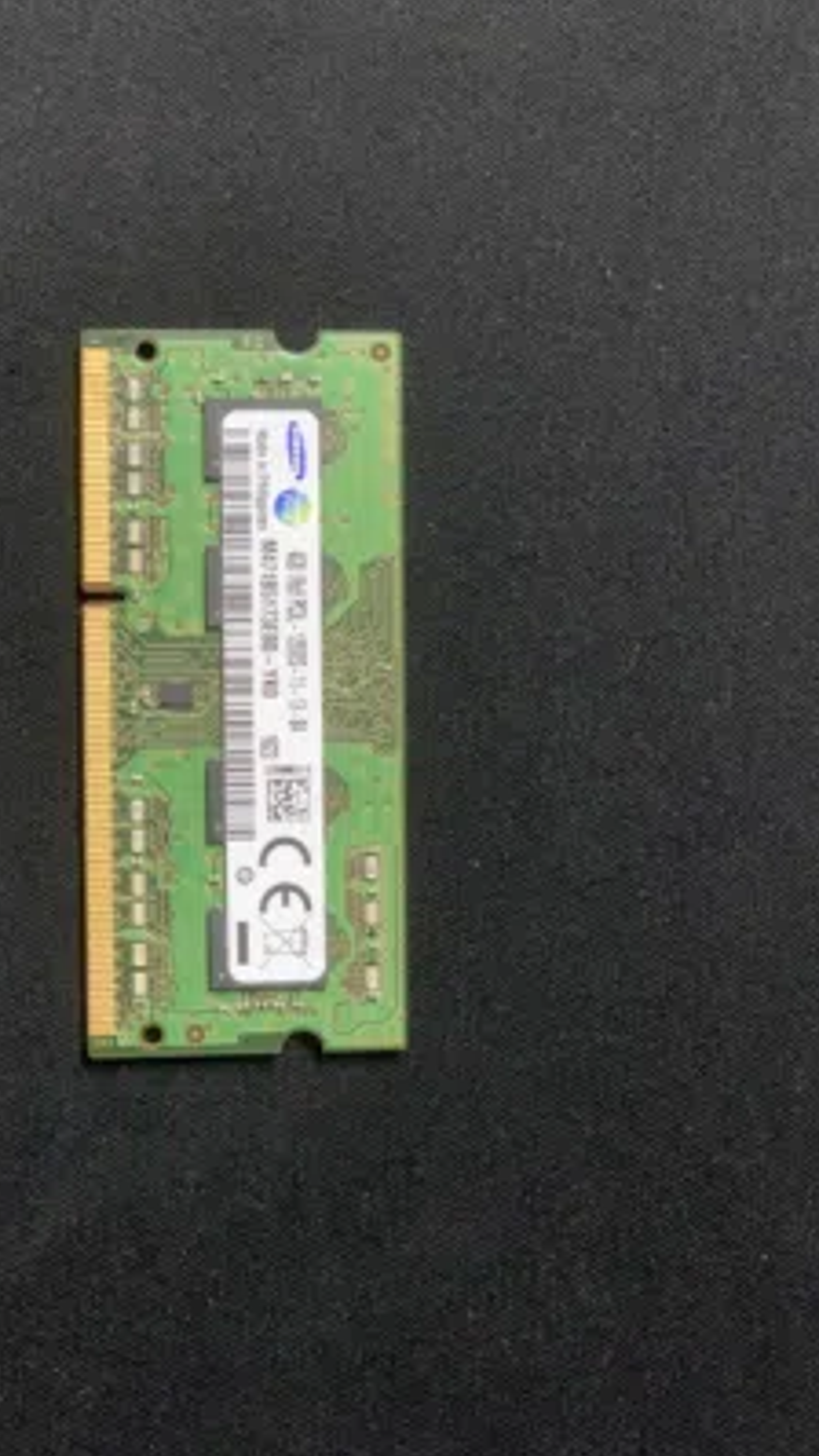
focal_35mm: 57
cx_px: 314
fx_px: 2200
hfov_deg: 21.1
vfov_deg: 36.6
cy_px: 728
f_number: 2.4
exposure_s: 1/26
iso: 500
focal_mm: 6
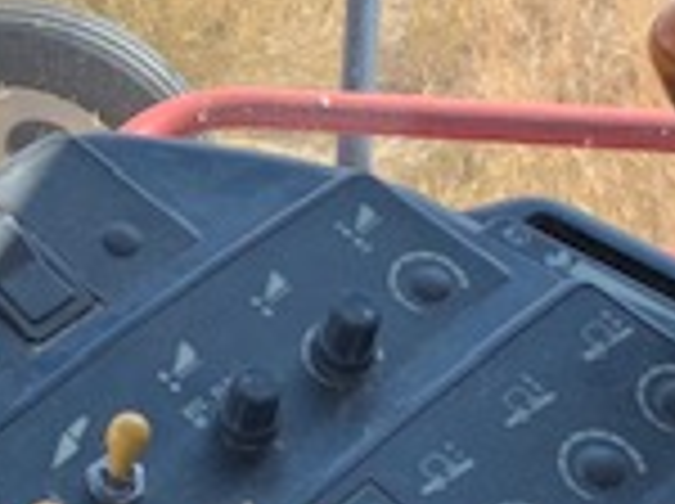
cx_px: 184
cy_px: 356
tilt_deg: -43.5
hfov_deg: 17.7
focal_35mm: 111
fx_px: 2161
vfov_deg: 13.3
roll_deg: +3.5
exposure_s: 1/285
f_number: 1.8
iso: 25
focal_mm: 4.25
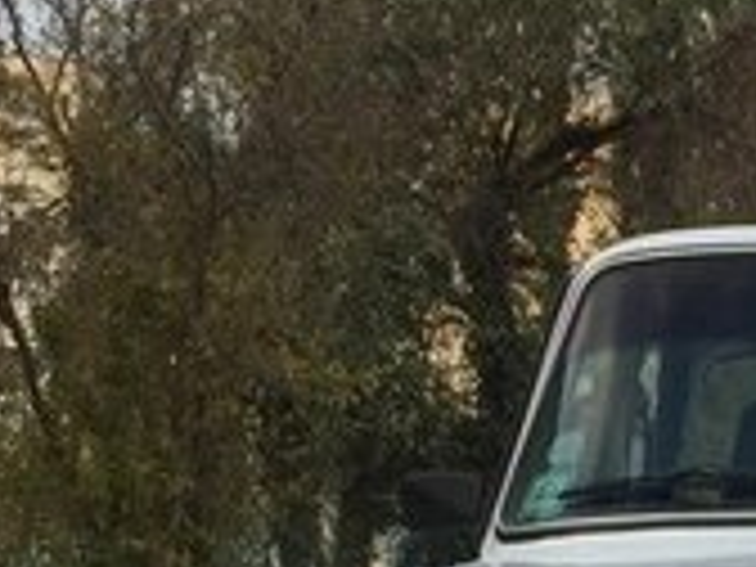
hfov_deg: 16.3
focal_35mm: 114
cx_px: 1004
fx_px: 2490
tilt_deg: -6.0
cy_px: 794
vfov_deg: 12.5
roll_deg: -0.7
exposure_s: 1/265
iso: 32
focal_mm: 4.15
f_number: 2.2
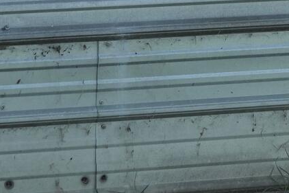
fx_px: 3707
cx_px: 796
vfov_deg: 2.9
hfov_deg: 4.3
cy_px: -351
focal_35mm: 462
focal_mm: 65
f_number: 5
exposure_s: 1/800
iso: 400
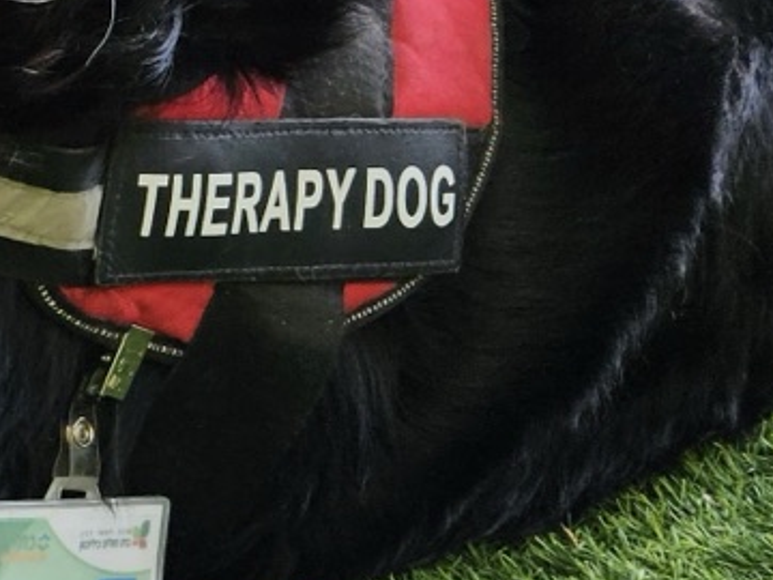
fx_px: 2568
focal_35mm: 115
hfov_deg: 15.1
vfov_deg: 12.6
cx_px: -560
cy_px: -77
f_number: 1.8
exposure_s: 1/359
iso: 100
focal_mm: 5.4
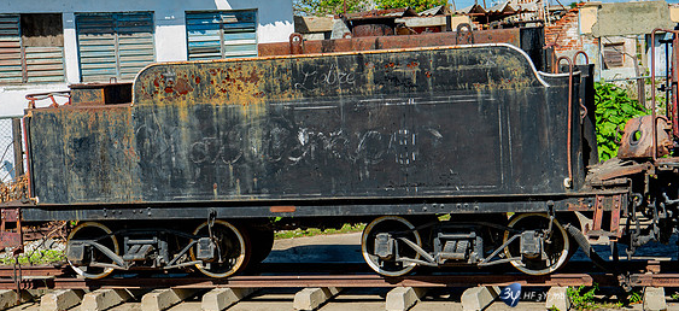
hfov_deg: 30.6
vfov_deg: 14.3
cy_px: 171
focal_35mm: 72
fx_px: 1243
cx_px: 326
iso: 100
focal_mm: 62
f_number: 7.1
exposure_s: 1/200
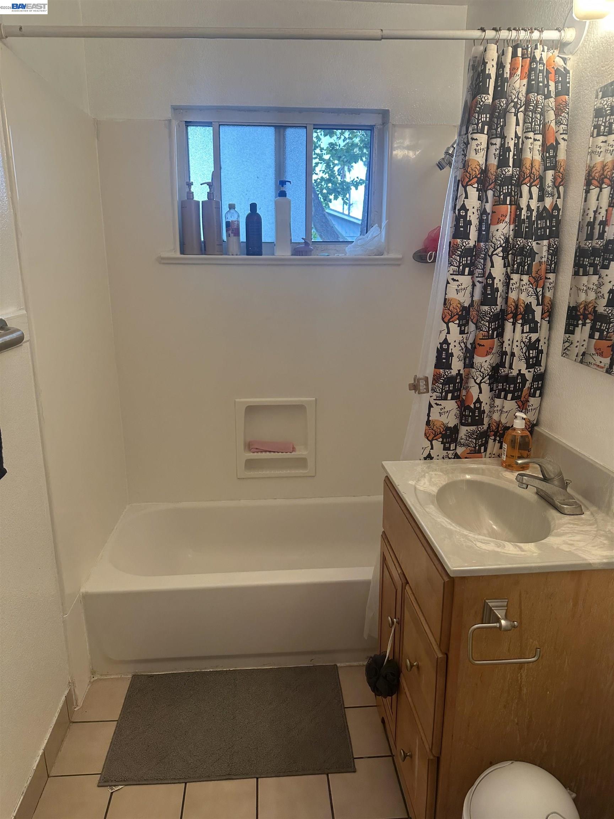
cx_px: 307
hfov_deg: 56.8
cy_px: 410
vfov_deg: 71.6
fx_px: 568
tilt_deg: -14.8
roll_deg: -2.0
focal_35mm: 24
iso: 160
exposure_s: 1/120
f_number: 1.78
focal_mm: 6.86
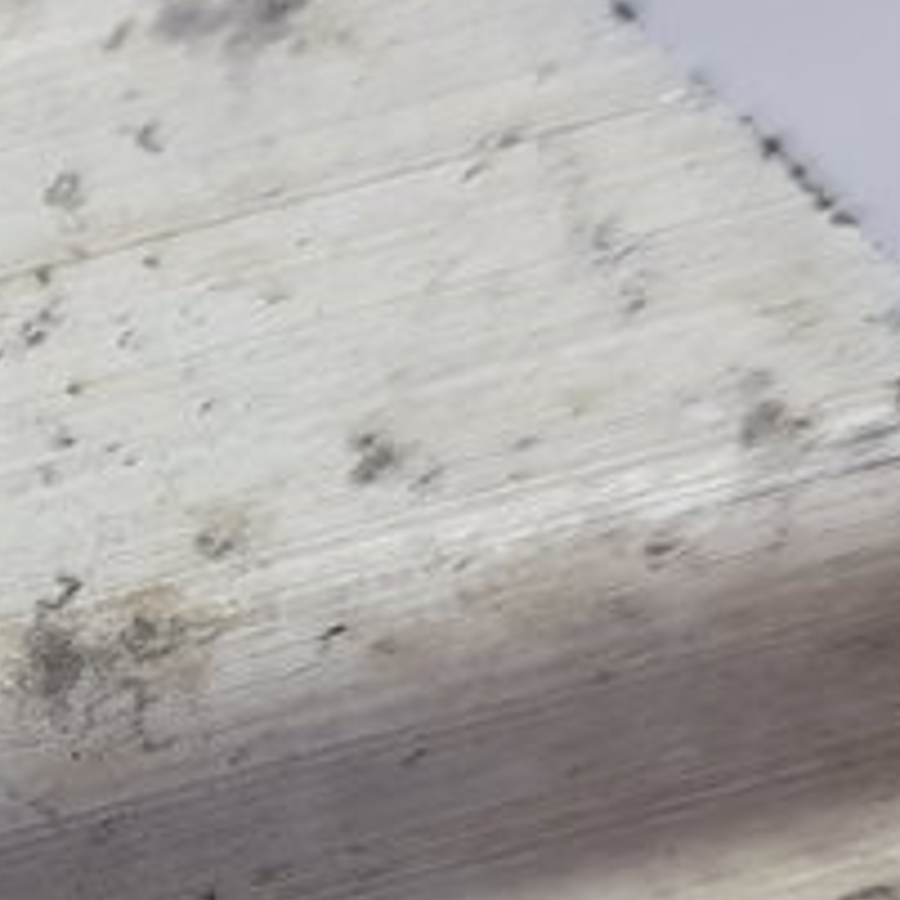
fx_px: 3442
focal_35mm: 117
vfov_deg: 14.0
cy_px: 1334
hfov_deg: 13.2
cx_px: -788
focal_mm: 4.2
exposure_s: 1/130
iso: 40
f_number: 1.7
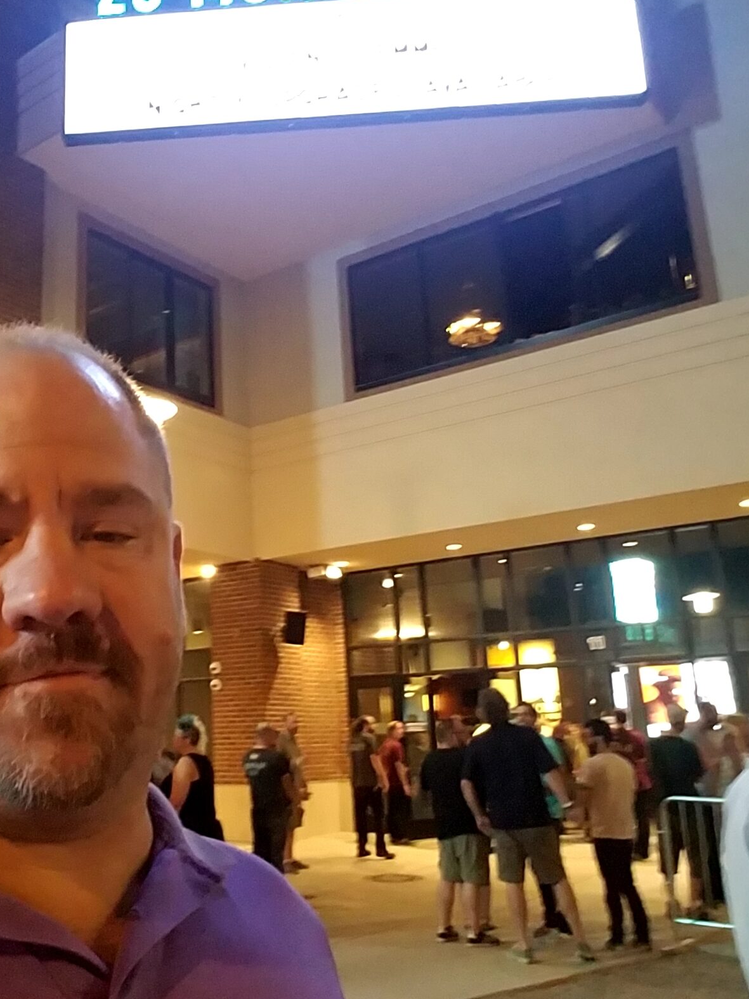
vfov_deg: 56.8
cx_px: 180
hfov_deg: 42.7
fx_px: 923
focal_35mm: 32
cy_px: 471
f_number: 1.7
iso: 320
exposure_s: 1/12
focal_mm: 2.1
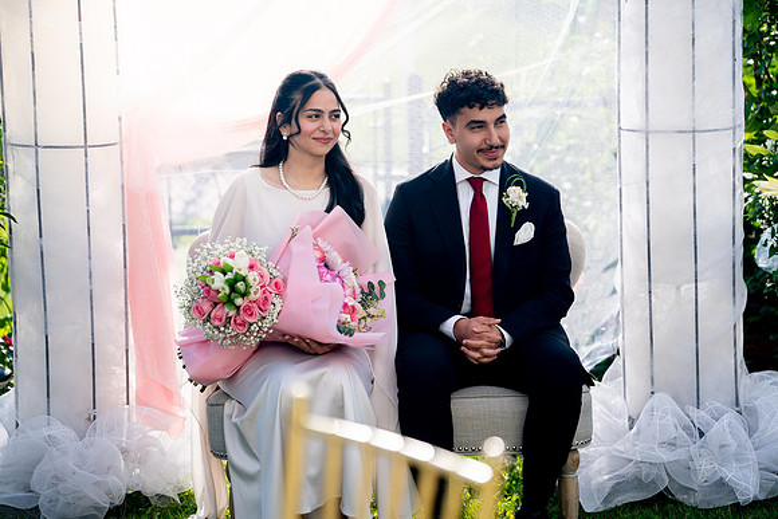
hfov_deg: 24.2
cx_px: 389
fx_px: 1816
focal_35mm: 84
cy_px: 260
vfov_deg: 16.3
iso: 100
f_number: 2
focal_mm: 84
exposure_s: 1/2500
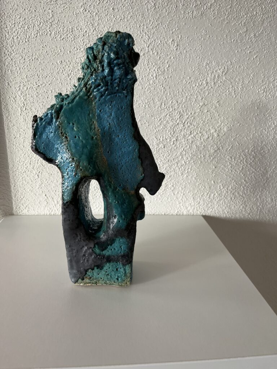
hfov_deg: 53.1
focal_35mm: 26
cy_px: 184
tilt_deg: -18.7
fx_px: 277
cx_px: 138
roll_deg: -2.6
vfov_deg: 67.3
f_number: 1.6
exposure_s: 1/121
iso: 100
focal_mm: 5.1
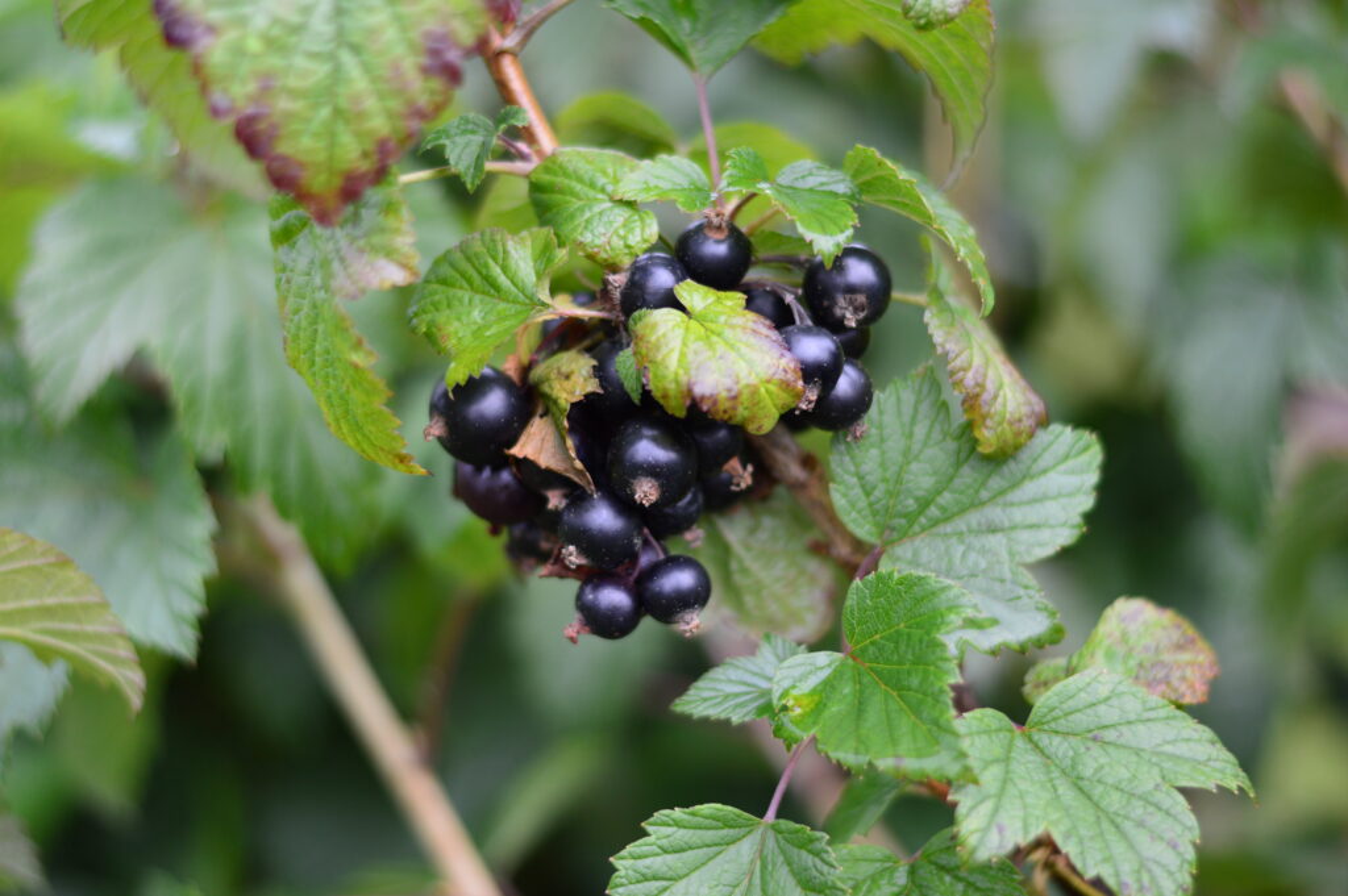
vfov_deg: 18.2
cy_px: 448
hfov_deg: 27.0
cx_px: 674
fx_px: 2806
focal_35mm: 75
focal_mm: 50
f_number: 1.8
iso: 200
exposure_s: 1/1250
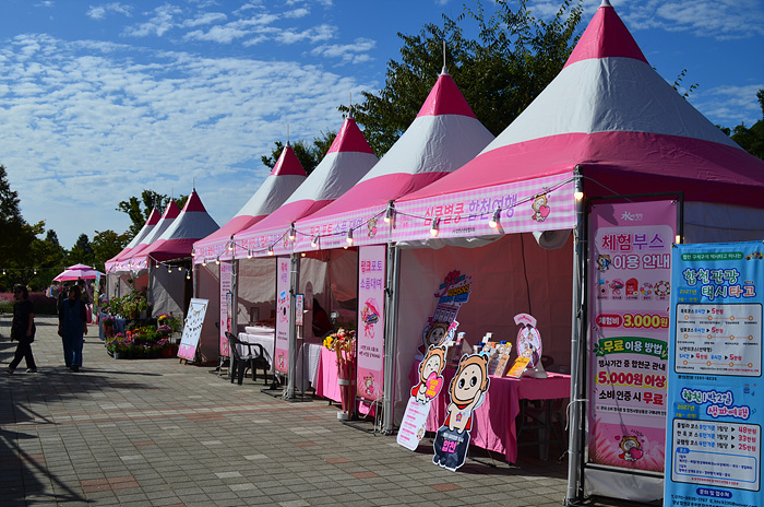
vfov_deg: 34.1
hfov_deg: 49.6
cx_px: 382
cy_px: 254
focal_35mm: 39
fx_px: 826
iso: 180
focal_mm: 26
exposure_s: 1/500
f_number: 11
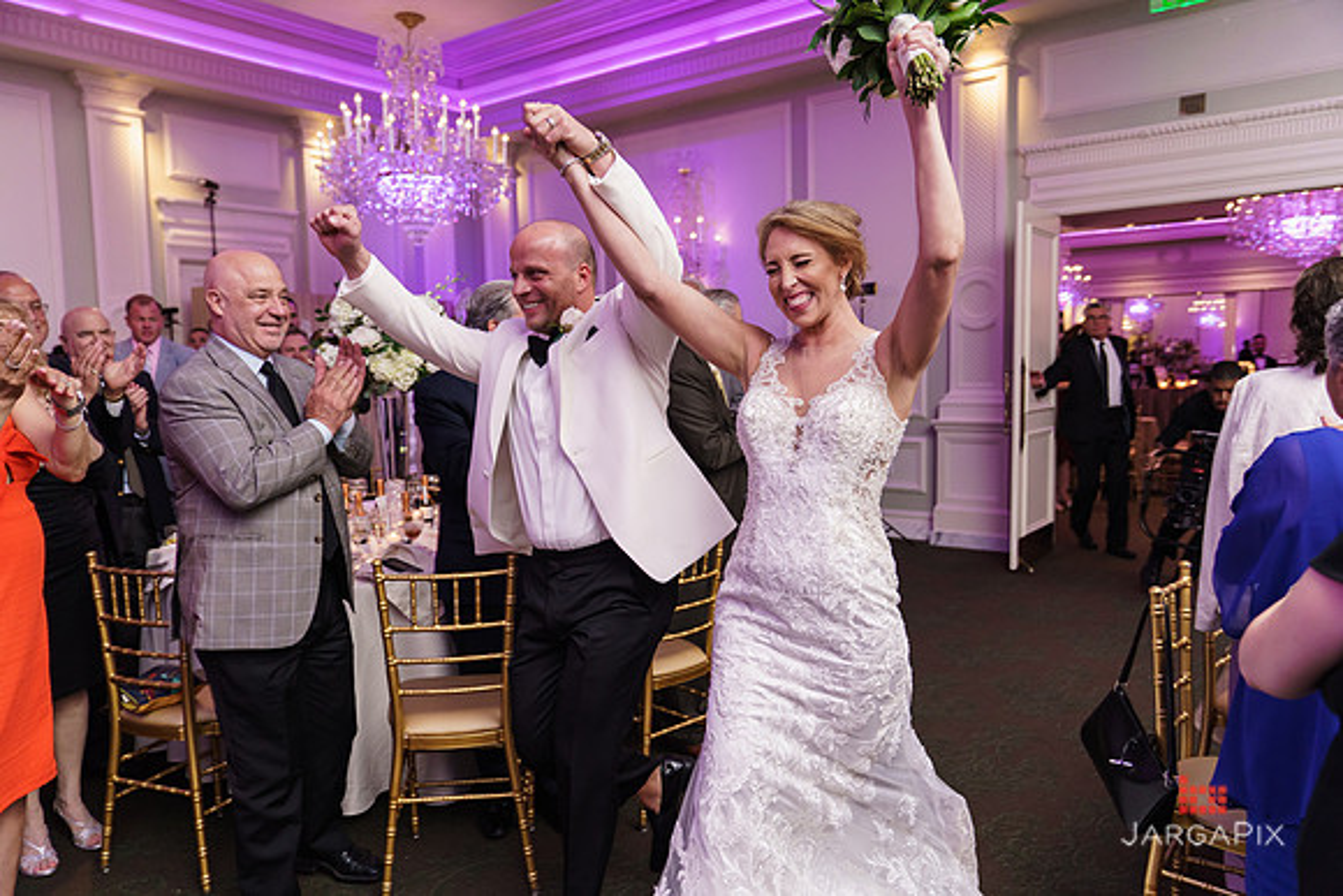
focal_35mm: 26
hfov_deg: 69.4
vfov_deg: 49.6
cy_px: 448
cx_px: 672
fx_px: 970
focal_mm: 26
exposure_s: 1/160
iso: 1250
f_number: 2.8
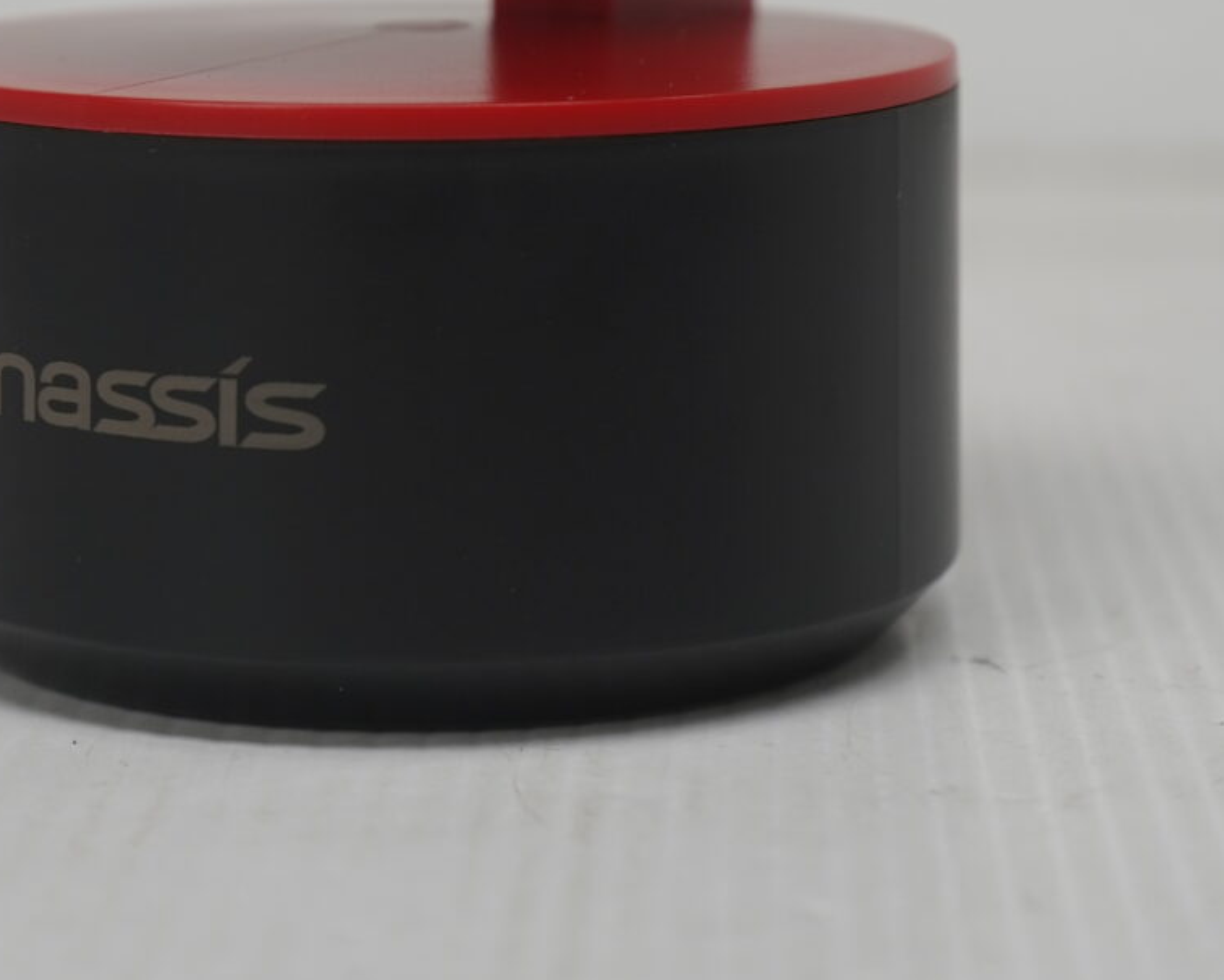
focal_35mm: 113
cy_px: -385
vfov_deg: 13.1
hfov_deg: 17.0
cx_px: 495
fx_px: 4095
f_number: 5.6
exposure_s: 1/160
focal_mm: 38
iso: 250
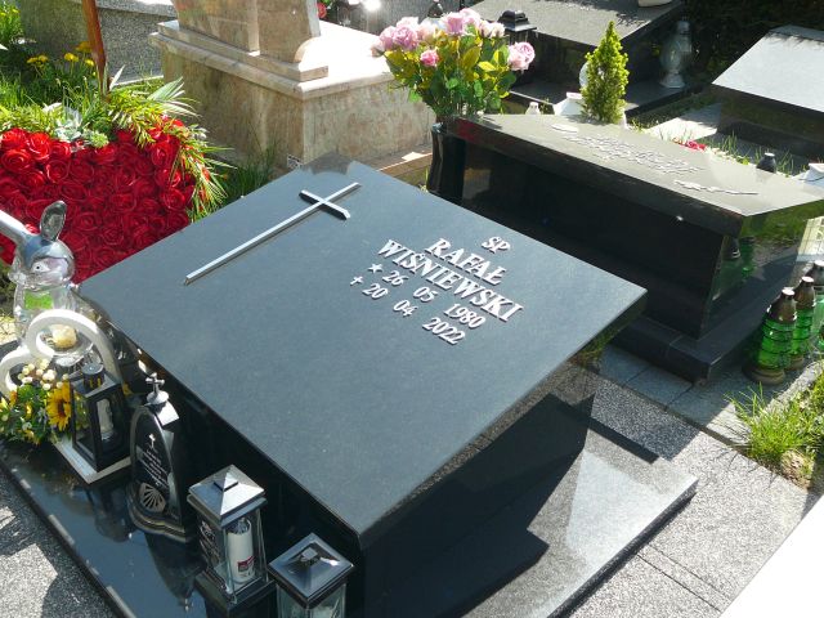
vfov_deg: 40.7
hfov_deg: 52.6
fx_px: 833
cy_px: 309
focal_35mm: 35
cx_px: 412
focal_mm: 5.2
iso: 80
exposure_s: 1/400
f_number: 2.8
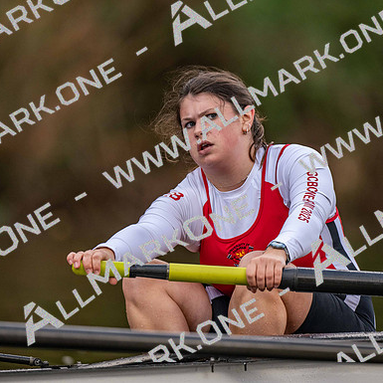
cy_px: 192
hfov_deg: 2.3
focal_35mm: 769
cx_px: 226
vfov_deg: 2.3
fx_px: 9626
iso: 1600
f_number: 4
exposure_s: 1/2500
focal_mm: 600
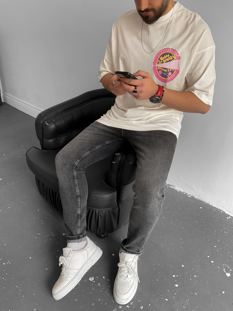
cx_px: 116
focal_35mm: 29
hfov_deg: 48.2
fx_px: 260
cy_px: 156
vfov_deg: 61.7
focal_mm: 3
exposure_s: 1/70
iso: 64
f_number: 1.8
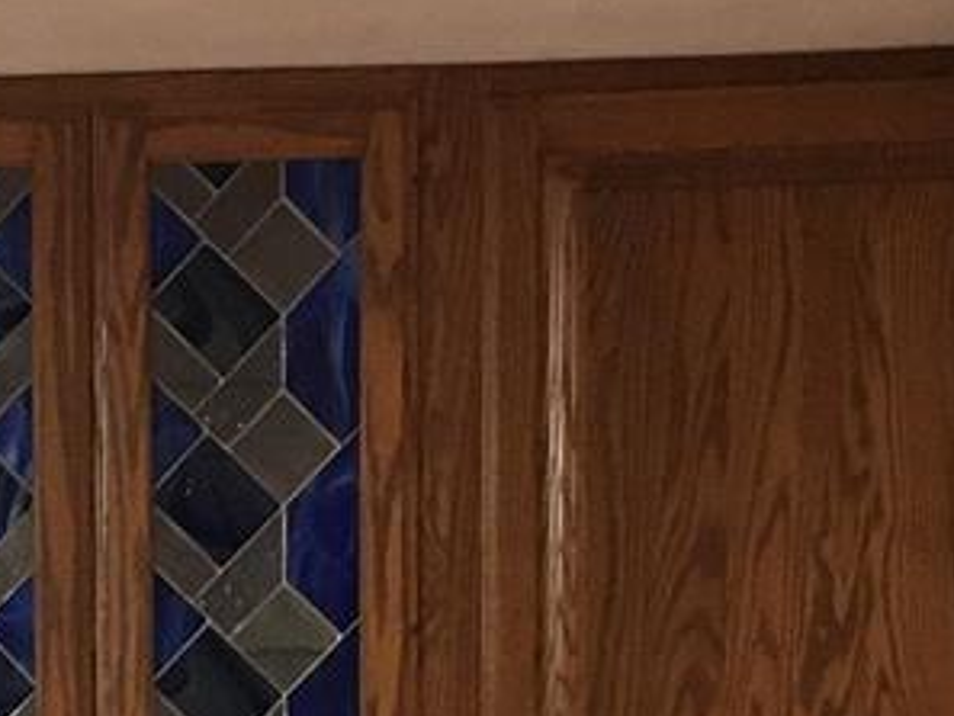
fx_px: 4301
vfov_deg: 9.0
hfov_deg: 12.4
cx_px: -199
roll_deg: +0.9
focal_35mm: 156
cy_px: 1374
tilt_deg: -4.7
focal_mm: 4.15
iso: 200
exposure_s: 1/24
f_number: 2.2
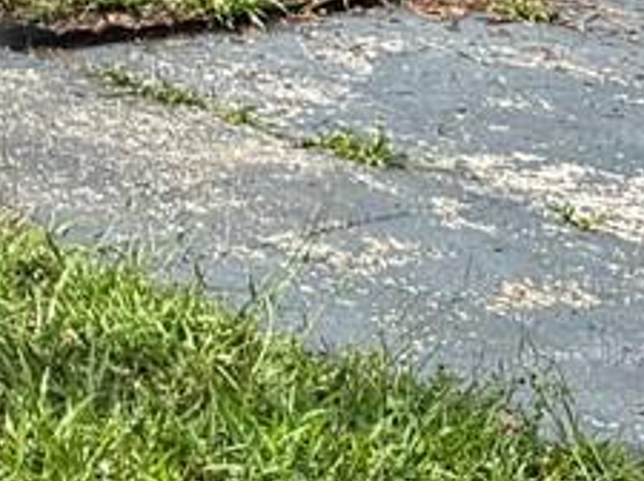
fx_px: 3176
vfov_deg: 8.0
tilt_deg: -0.7
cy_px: -687
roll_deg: -1.3
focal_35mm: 171
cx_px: -613
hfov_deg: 10.7
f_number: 1.78
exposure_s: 1/3597
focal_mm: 6.76
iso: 80
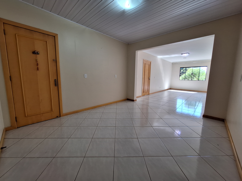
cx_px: 121
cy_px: 90
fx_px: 91
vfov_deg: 89.9
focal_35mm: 13
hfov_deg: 106.2
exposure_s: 1/40
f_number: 2.2
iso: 64
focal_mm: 1.74
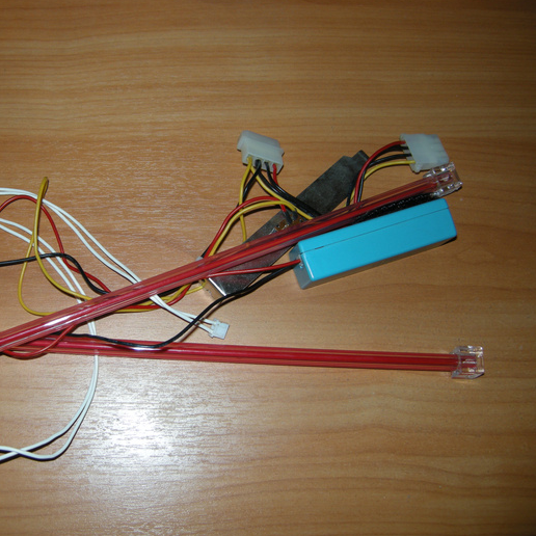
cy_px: 266
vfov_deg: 40.0
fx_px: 736
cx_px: 180
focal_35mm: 42
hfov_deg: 39.6
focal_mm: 7.5
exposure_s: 1/60
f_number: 2.7
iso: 64
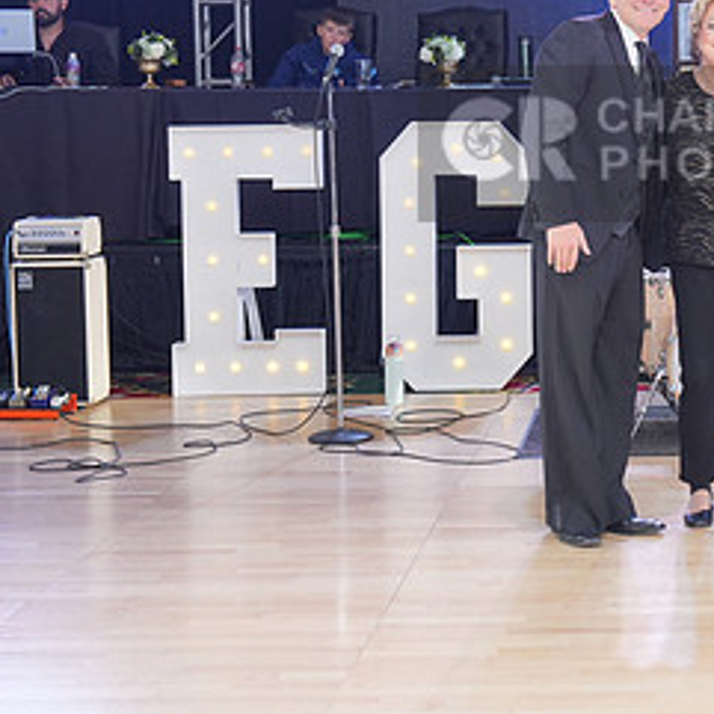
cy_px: 144
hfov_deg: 19.1
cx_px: 741
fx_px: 2054
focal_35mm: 88
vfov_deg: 19.5
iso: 1250
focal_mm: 43
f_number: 4
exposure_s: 1/200
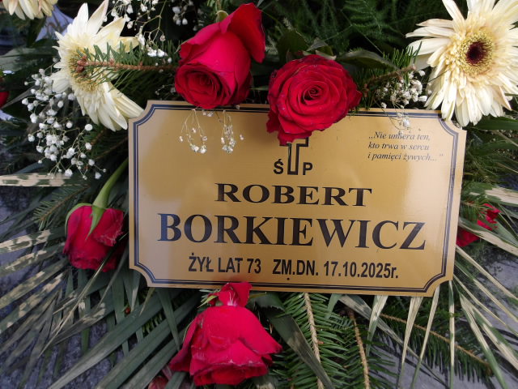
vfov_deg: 41.8
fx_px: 509
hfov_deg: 54.0
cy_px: 194
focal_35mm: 34
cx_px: 259
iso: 100
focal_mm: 6.1
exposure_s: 1/244
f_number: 3.3
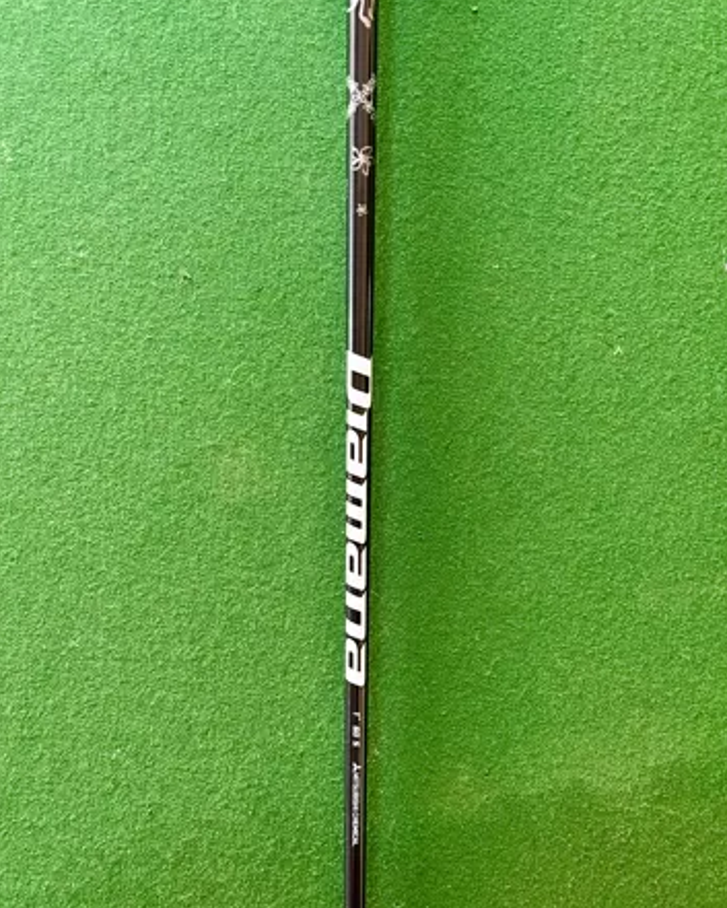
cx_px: 358
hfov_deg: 29.7
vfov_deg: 36.6
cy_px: 482
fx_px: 1371
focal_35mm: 51
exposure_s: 1/35
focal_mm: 6.76
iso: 500
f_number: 1.78
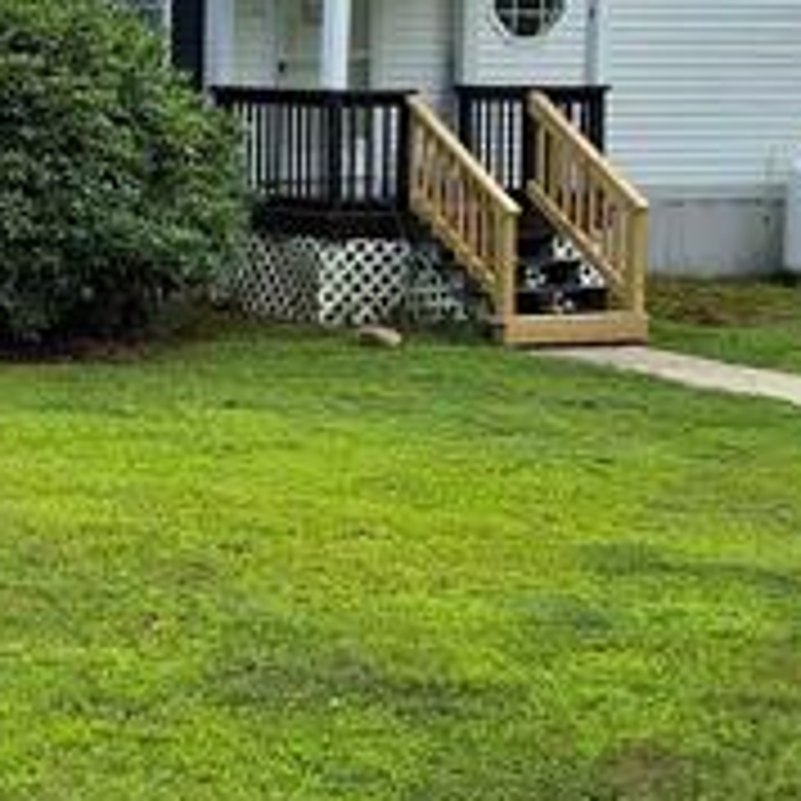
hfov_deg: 18.0
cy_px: 324
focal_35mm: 89
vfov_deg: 19.5
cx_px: -288
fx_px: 2330
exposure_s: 1/1316
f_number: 1.9
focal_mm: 2.91
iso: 32
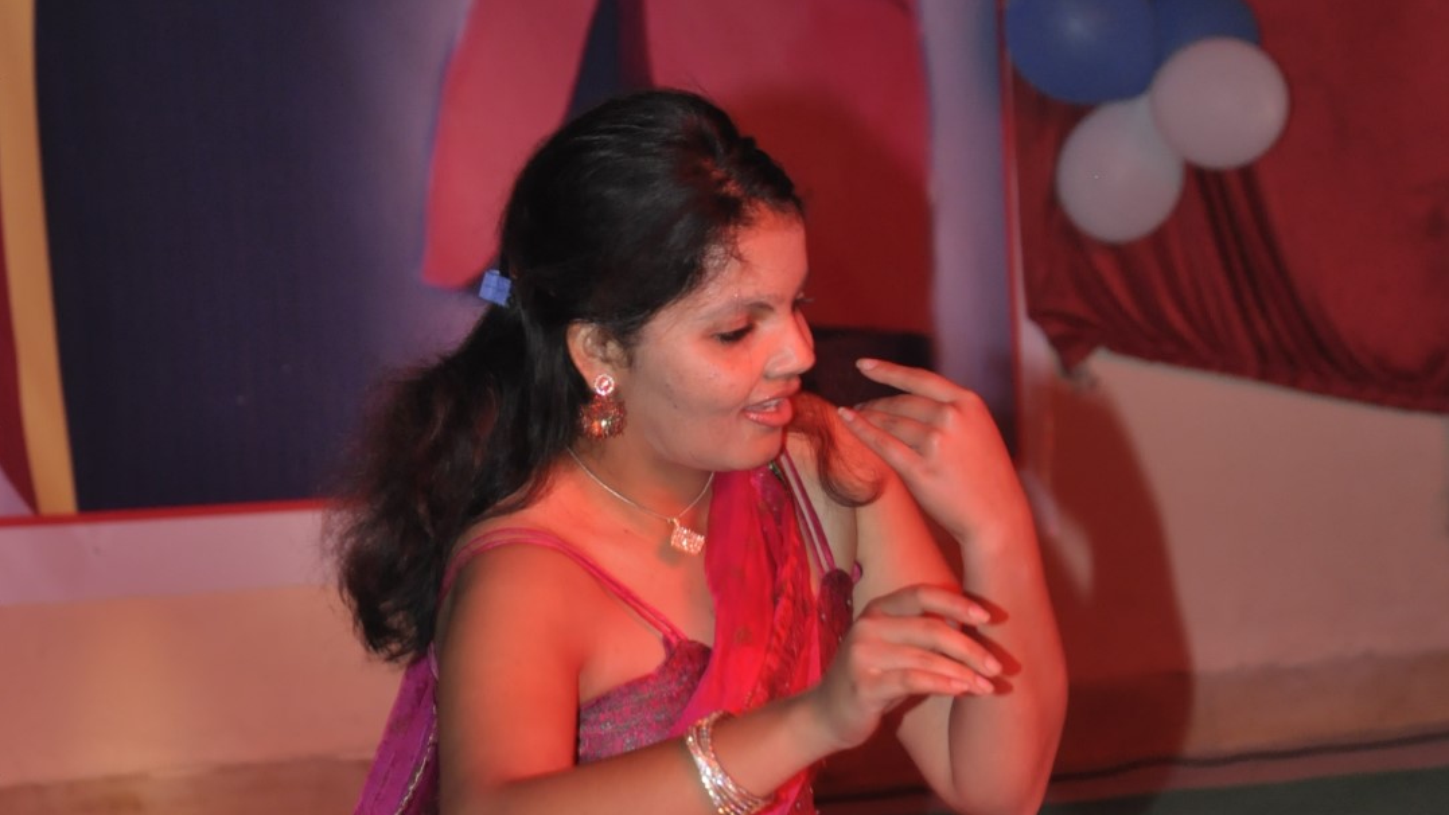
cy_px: 553
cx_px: 725
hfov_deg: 8.7
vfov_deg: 4.9
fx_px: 9560
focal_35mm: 249
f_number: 5.6
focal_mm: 105
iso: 800
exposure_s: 1/125
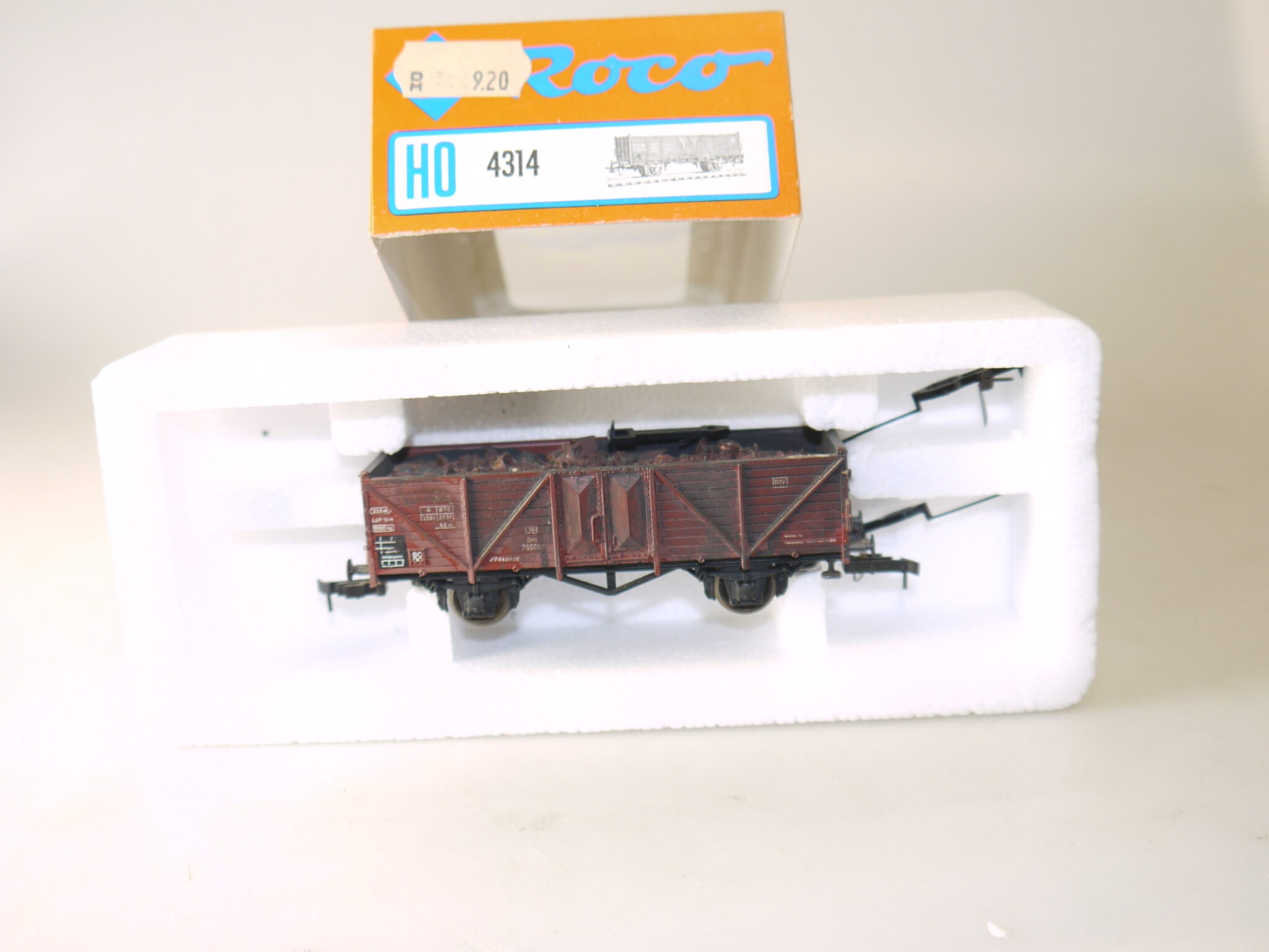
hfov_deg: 47.9
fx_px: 1430
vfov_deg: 36.8
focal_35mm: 39
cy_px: 476
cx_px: 634
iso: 100
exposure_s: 1/60
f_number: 3.5
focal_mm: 14
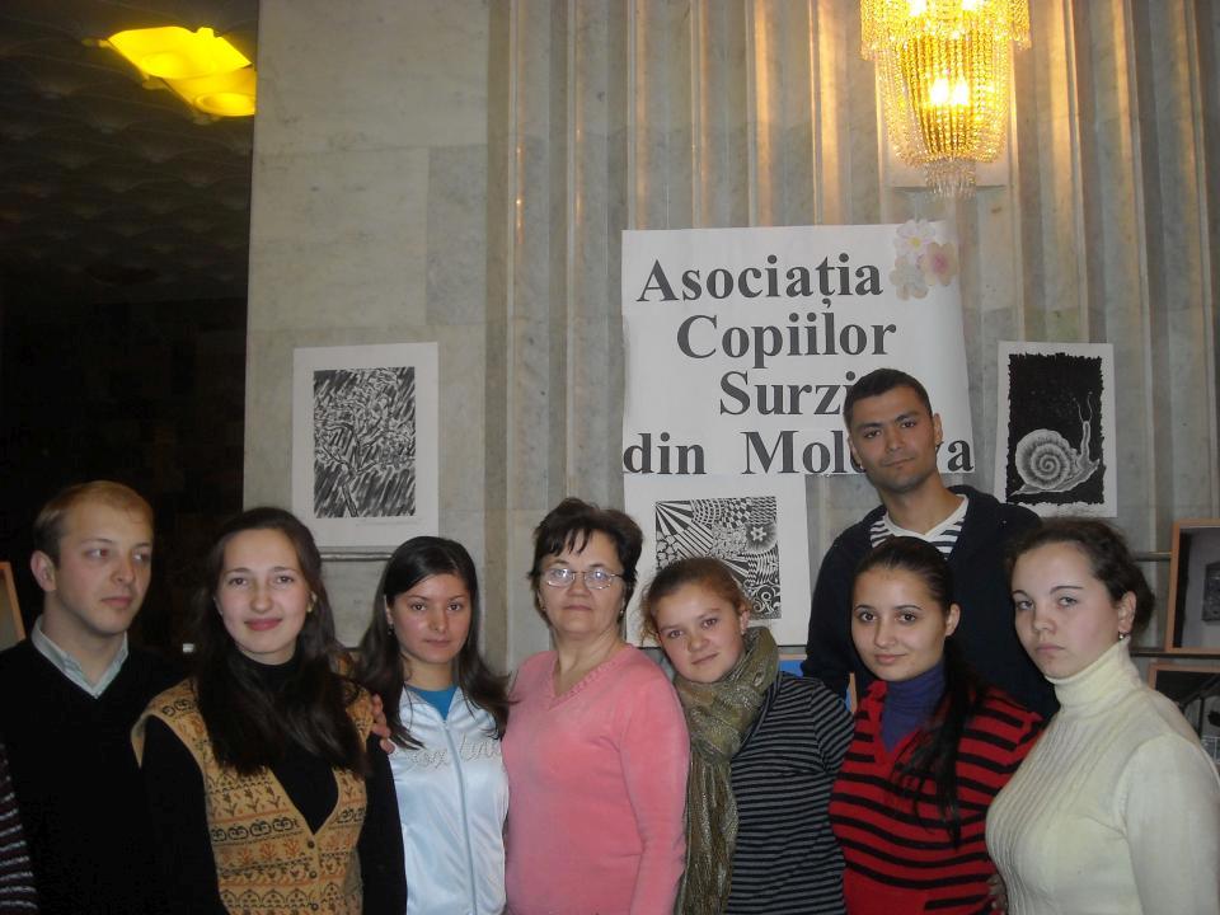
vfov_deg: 40.7
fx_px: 1234
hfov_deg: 52.6
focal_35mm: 35
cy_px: 458
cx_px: 610
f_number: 2.8
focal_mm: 5.7
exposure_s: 1/60
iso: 200
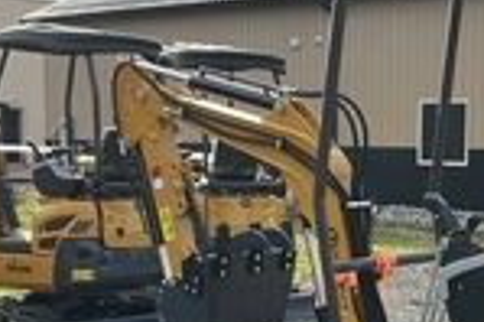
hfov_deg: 24.1
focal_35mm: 81
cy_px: 312
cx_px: 468
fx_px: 1088
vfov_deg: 16.5
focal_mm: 3
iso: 25
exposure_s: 1/562
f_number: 1.8
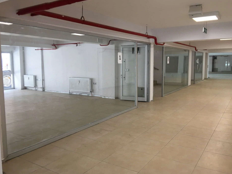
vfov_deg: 45.4
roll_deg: -0.4
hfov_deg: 58.4
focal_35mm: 31
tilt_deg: -3.8
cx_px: 114
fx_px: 208
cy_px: 85
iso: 32
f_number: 2.2
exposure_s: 1/33
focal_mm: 4.15
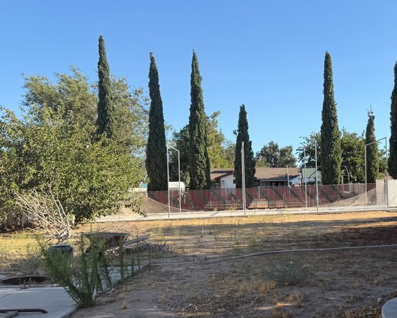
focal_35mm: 41
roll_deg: +1.2
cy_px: 188
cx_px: 297
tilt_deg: -0.1
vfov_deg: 36.4
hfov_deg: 43.4
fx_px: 482
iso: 80
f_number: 1.78
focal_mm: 6.76
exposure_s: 1/2299
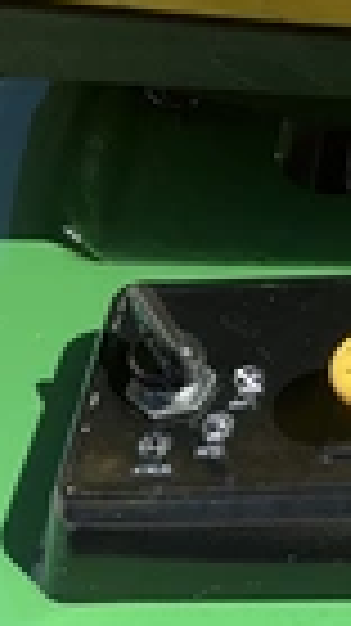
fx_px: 1508
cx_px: 567
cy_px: 392
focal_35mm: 91
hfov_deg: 12.5
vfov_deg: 23.4
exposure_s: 1/1144
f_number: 1.8
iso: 25
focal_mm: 3
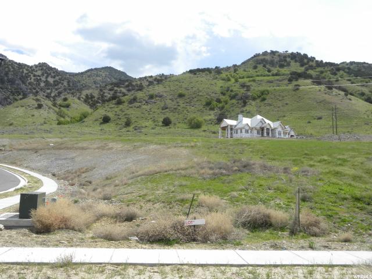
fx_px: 355
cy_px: 140
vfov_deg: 42.9
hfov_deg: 55.4
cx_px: 186
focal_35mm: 33
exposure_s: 1/277
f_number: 5.6
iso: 64
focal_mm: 5.9
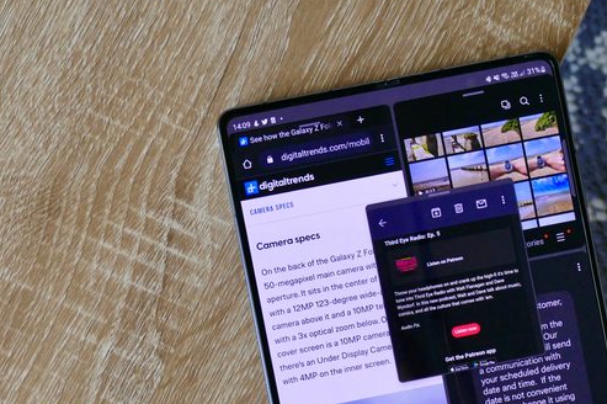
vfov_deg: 9.0
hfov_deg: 13.5
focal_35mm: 152
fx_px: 2561
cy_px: 282
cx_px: 421
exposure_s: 1/80
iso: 1000
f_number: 4.5
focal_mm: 37.79
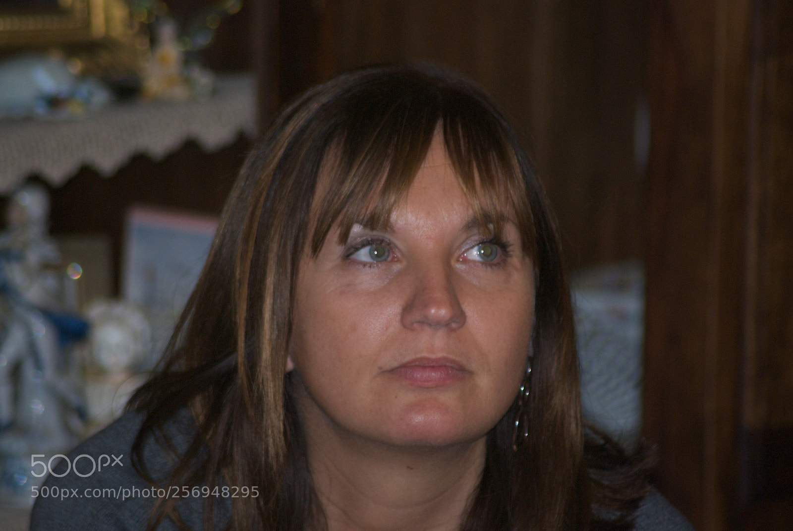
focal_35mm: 450
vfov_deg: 3.1
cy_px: 266
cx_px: 396
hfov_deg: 4.6
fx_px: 9924
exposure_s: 1/60
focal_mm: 300
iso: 640
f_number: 5.6
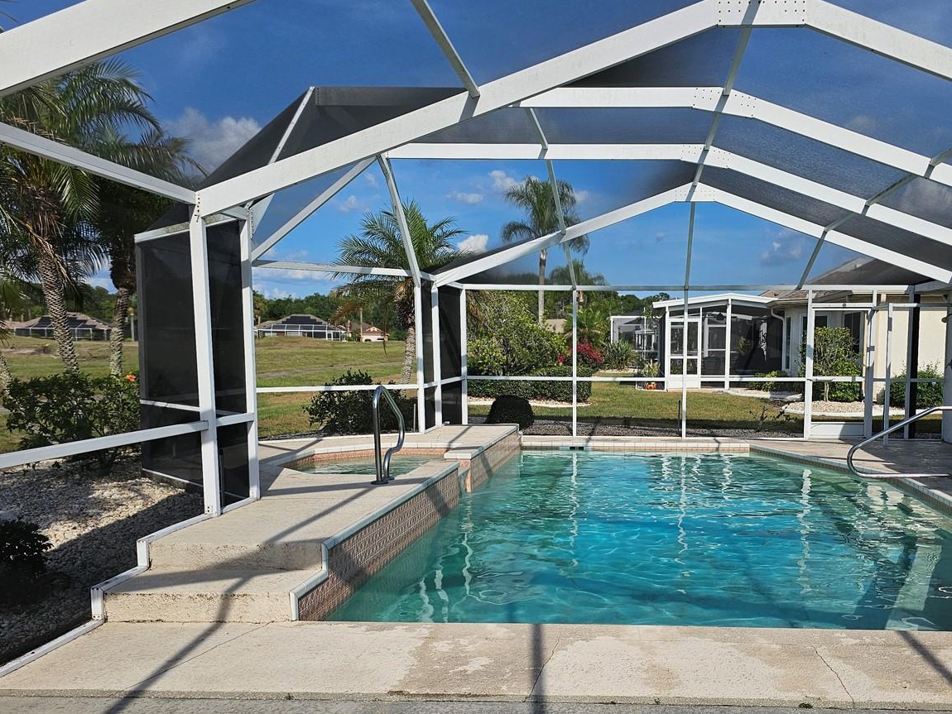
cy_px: 438
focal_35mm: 32
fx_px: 880
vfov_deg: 43.9
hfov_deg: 55.9
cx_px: 614
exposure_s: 1/1248
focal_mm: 6.3
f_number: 1.7
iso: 20
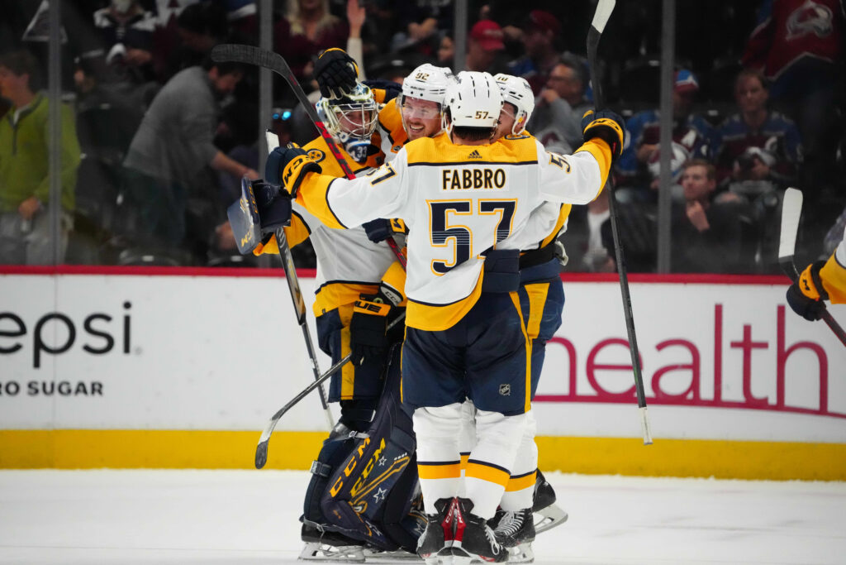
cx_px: 423
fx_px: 10881
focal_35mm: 463
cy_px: 282
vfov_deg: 3.0
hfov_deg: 4.5
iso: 12800
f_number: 6.3
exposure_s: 1/2000
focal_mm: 463
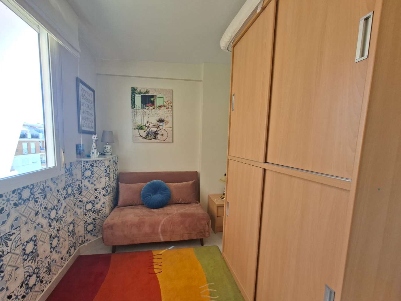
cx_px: 185
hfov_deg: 101.9
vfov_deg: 85.5
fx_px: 162
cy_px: 161
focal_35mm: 14
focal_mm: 1.74
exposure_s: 1/40
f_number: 2.2
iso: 50
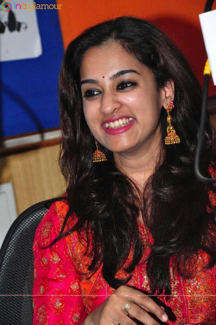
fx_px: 1421
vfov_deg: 13.1
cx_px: 108
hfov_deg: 8.7
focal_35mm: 158
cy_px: 162
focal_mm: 105
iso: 3200
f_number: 5.6
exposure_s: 1/125
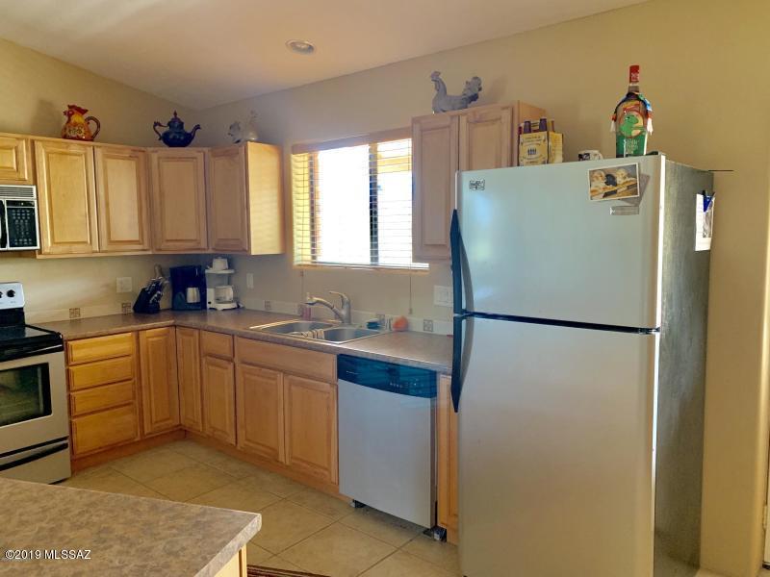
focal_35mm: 26
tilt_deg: -4.5
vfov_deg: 53.1
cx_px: 385
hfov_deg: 67.3
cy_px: 288
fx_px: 578
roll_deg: +0.0
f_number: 1.8
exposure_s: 1/60
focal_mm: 4.25
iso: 200
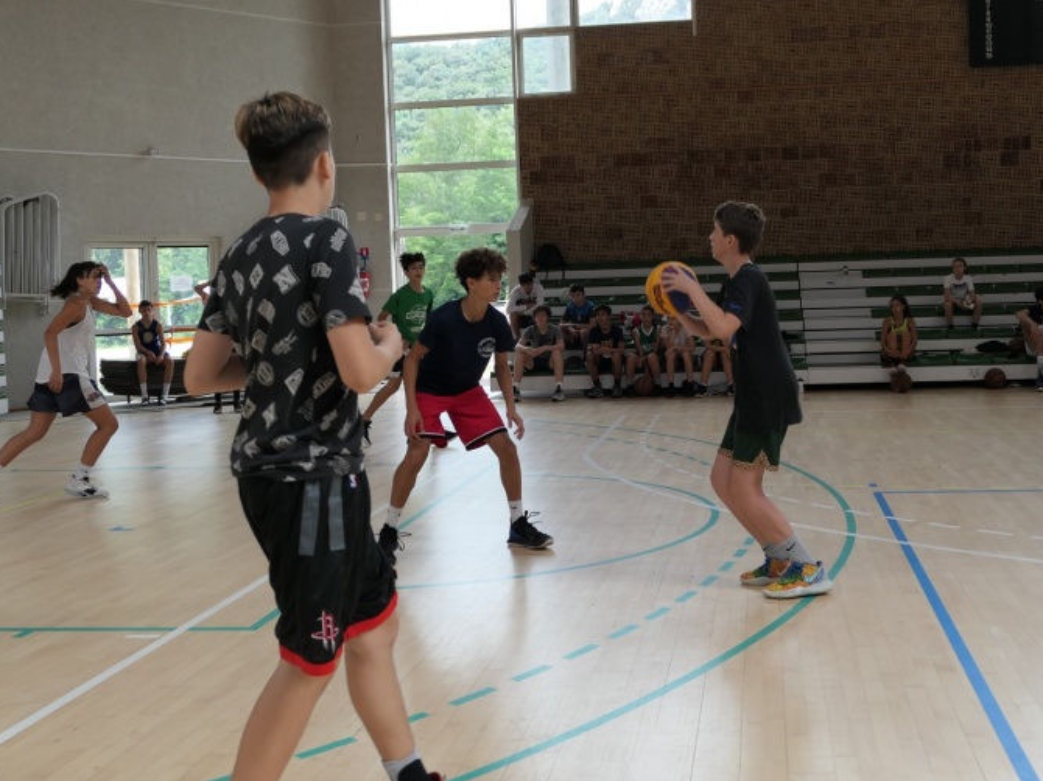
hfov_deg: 43.7
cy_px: 341
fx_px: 1295
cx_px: 599
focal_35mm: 43
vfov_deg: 33.5
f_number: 2.8
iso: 200
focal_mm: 12
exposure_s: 1/250
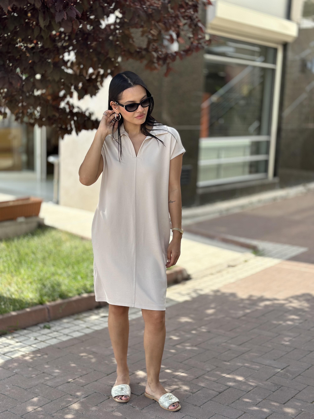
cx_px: 157
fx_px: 581
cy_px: 210
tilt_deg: -10.9
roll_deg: -1.2
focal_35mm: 48
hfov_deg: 30.3
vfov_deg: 39.7
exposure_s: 1/1815
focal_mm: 6.86
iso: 80
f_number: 1.78
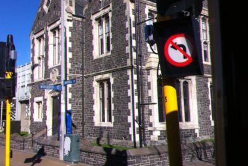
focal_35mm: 43
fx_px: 296
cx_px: 104
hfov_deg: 45.2
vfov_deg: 31.2
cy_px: 73
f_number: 2.8
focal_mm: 3.85
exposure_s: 1/1774
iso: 80
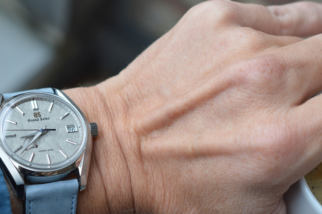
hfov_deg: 21.2
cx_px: 183
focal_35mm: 96
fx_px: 858
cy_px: 116
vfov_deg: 14.2
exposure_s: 1/100
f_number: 5
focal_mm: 40
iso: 400
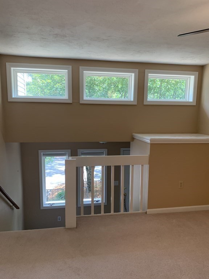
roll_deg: -0.6
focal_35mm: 26
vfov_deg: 67.3
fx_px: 209
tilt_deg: -6.9
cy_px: 140
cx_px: 104
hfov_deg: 53.1
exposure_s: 1/120
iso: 80
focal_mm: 4.25
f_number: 1.8
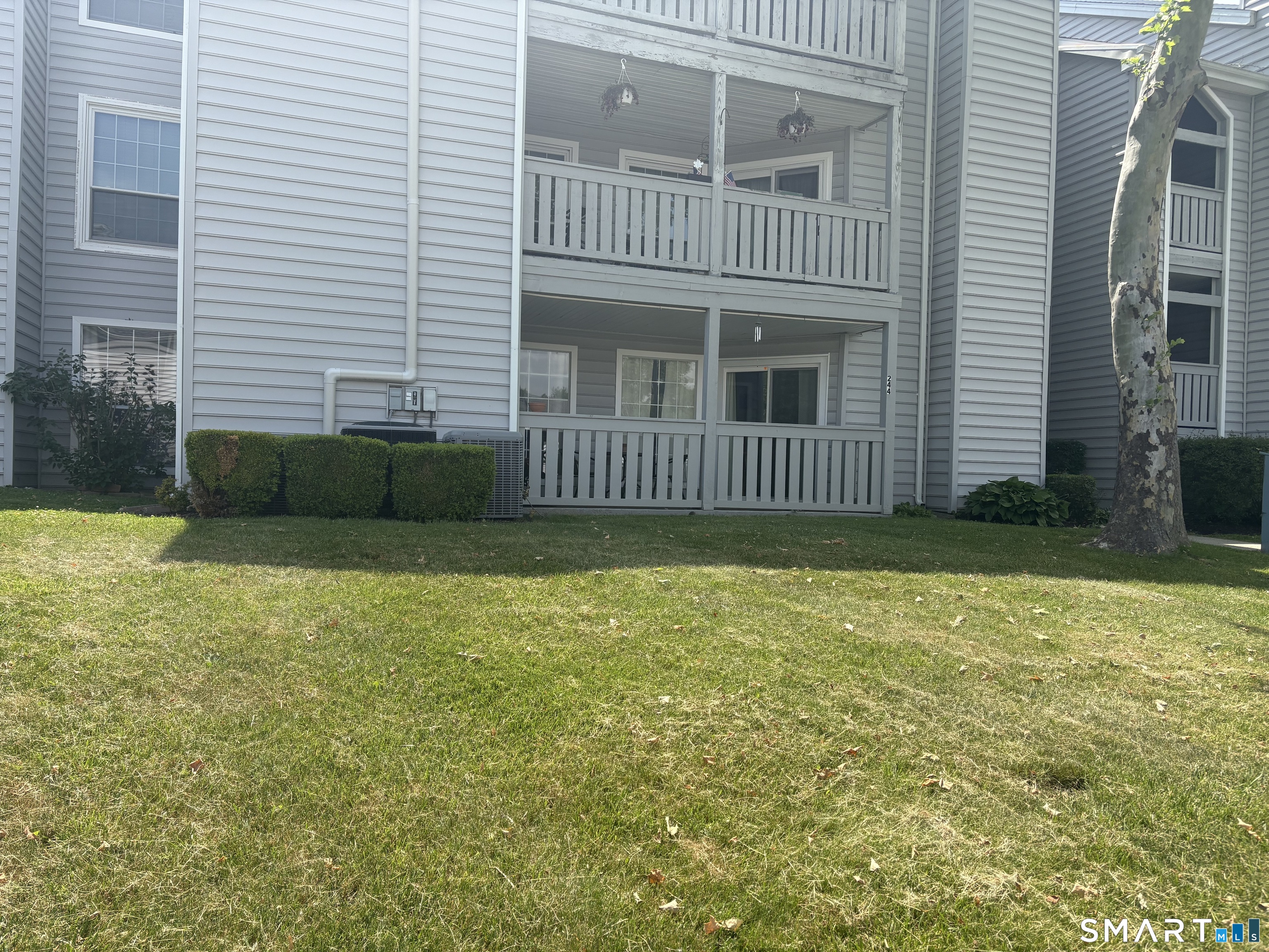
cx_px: 634
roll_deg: -1.1
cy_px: 476
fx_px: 953
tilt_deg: -0.8
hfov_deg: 67.3
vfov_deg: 53.1
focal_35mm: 26
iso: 50
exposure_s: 1/1901
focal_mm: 5.96
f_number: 1.6
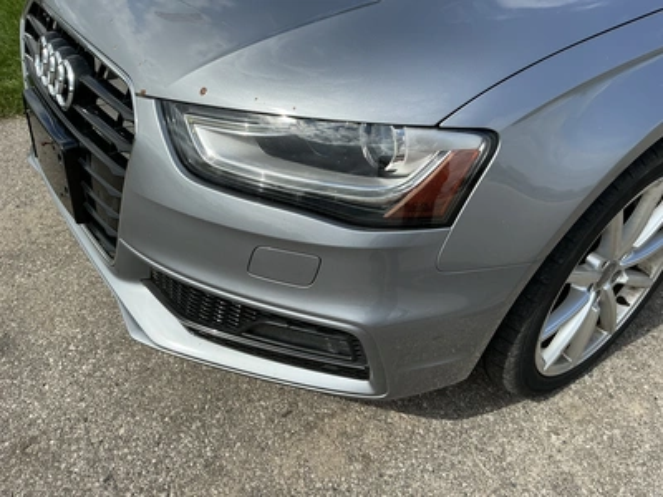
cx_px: 332
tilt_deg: -37.3
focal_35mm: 28
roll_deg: -6.8
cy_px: 248
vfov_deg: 49.7
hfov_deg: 63.4
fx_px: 536
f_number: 1.8
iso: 25
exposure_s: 1/1490
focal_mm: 3
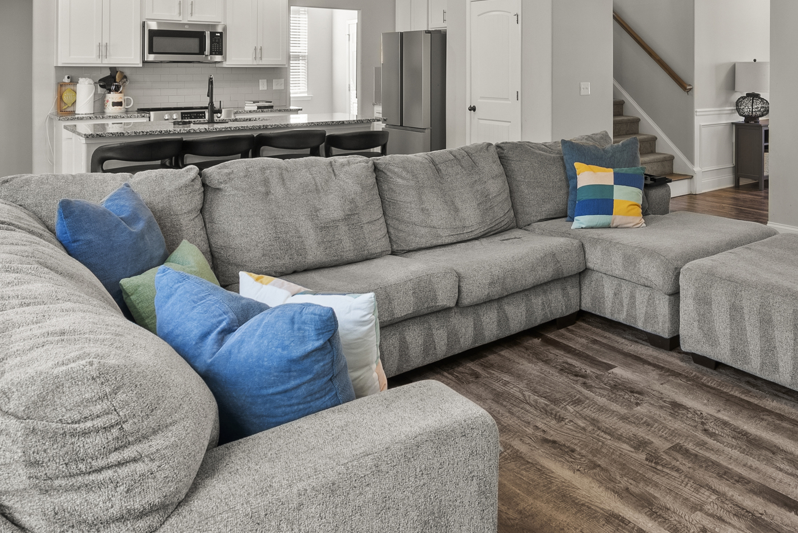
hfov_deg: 57.7
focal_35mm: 31
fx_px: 687
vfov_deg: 40.0
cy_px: 78
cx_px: 583
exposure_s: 1
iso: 200
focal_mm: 16
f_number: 10
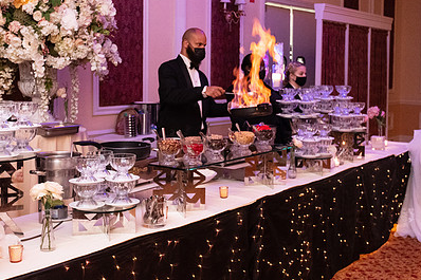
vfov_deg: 26.3
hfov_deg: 38.9
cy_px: 96
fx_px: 596
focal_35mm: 51
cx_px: 214
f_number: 4
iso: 6400
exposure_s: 1/80
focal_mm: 35
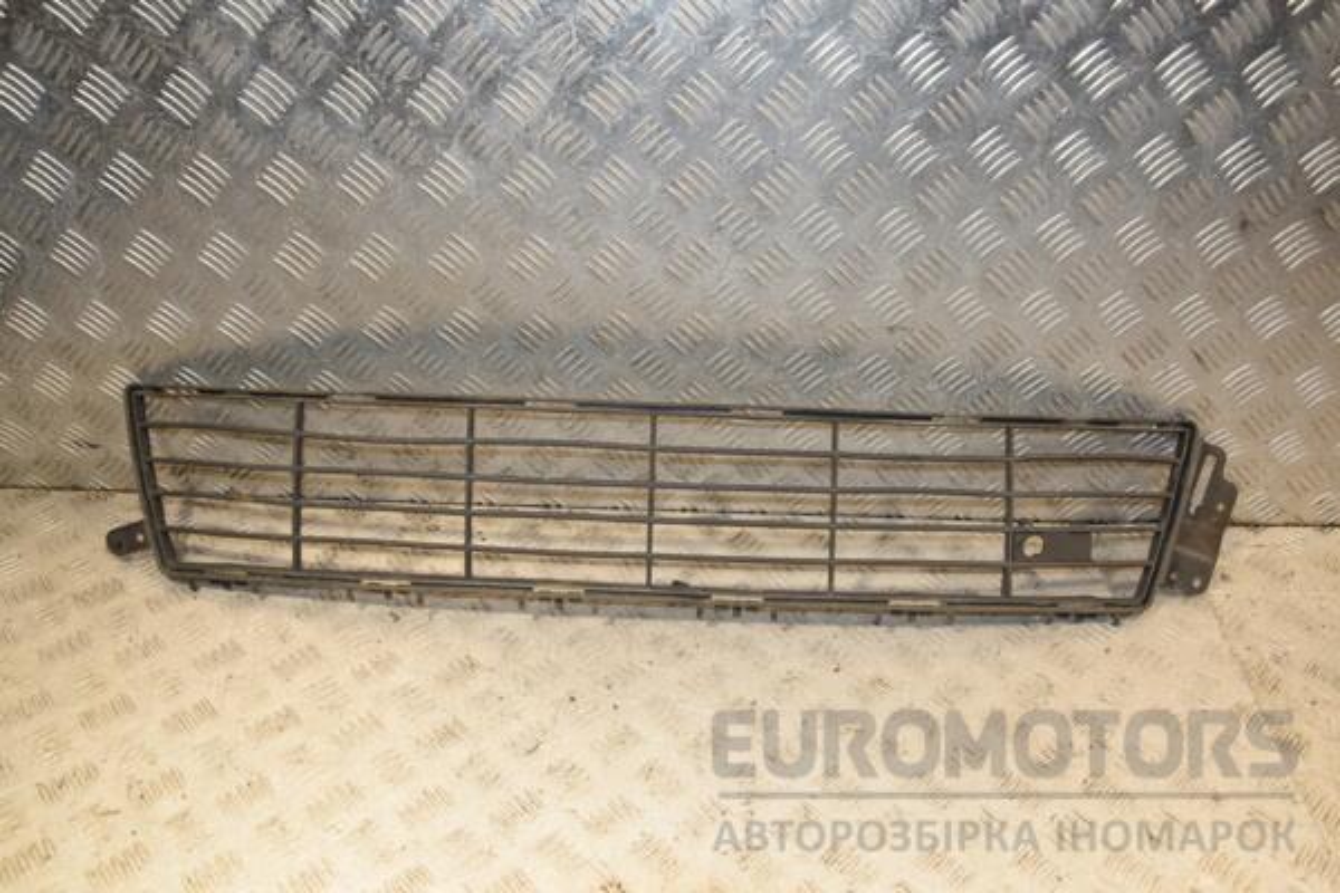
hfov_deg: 67.4
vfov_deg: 47.9
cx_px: 670
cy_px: 446
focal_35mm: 27
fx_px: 1005
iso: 800
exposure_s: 1/200
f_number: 7.1
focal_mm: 18
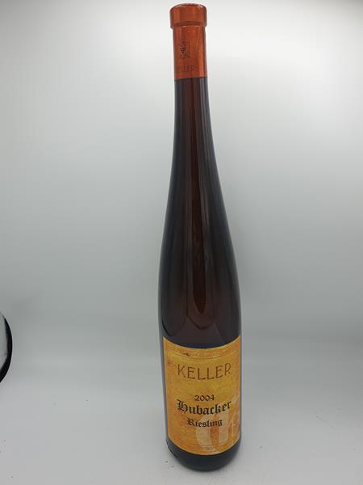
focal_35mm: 26
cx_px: 182
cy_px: 242
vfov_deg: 67.3
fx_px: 364
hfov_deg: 53.1
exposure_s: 1/736
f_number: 2.4
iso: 50
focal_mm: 4.3
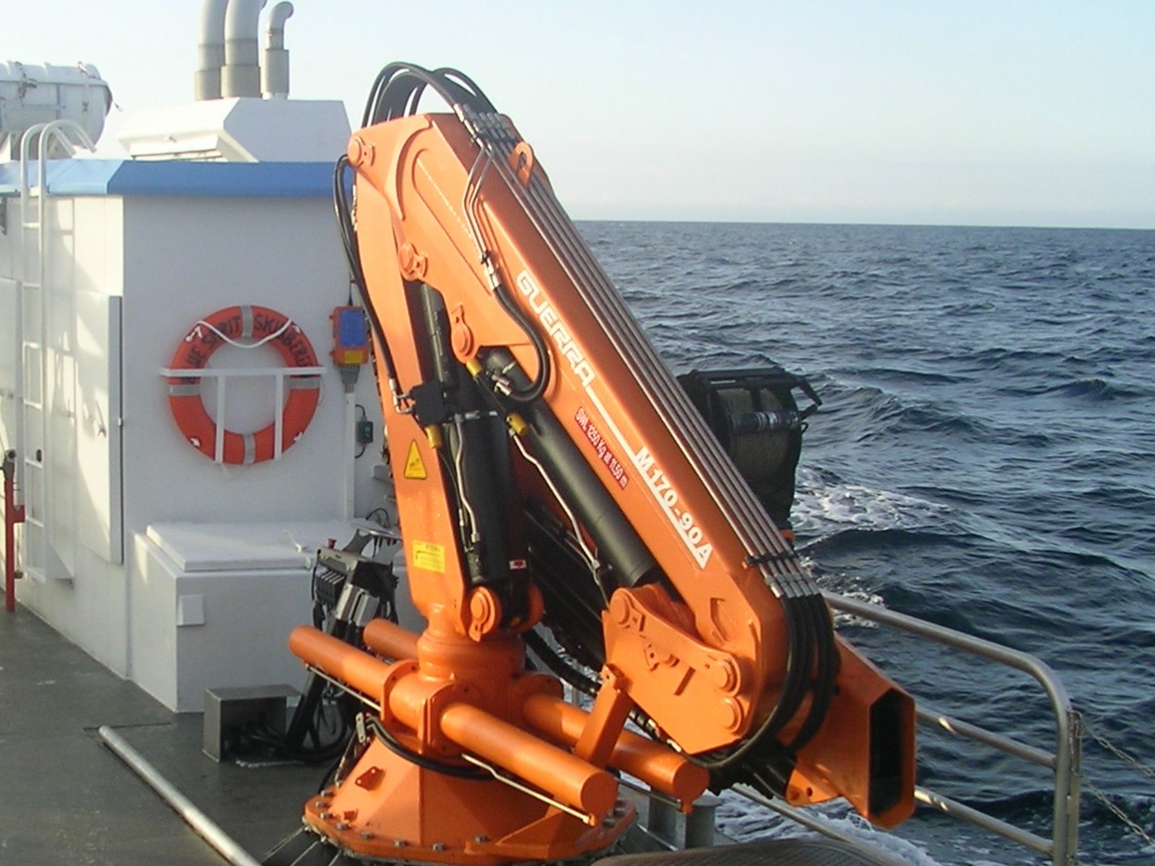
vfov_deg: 32.8
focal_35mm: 44
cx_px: 512
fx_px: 1468
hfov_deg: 42.9
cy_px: 493
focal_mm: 6
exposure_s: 1/387
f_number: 2.9
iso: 50
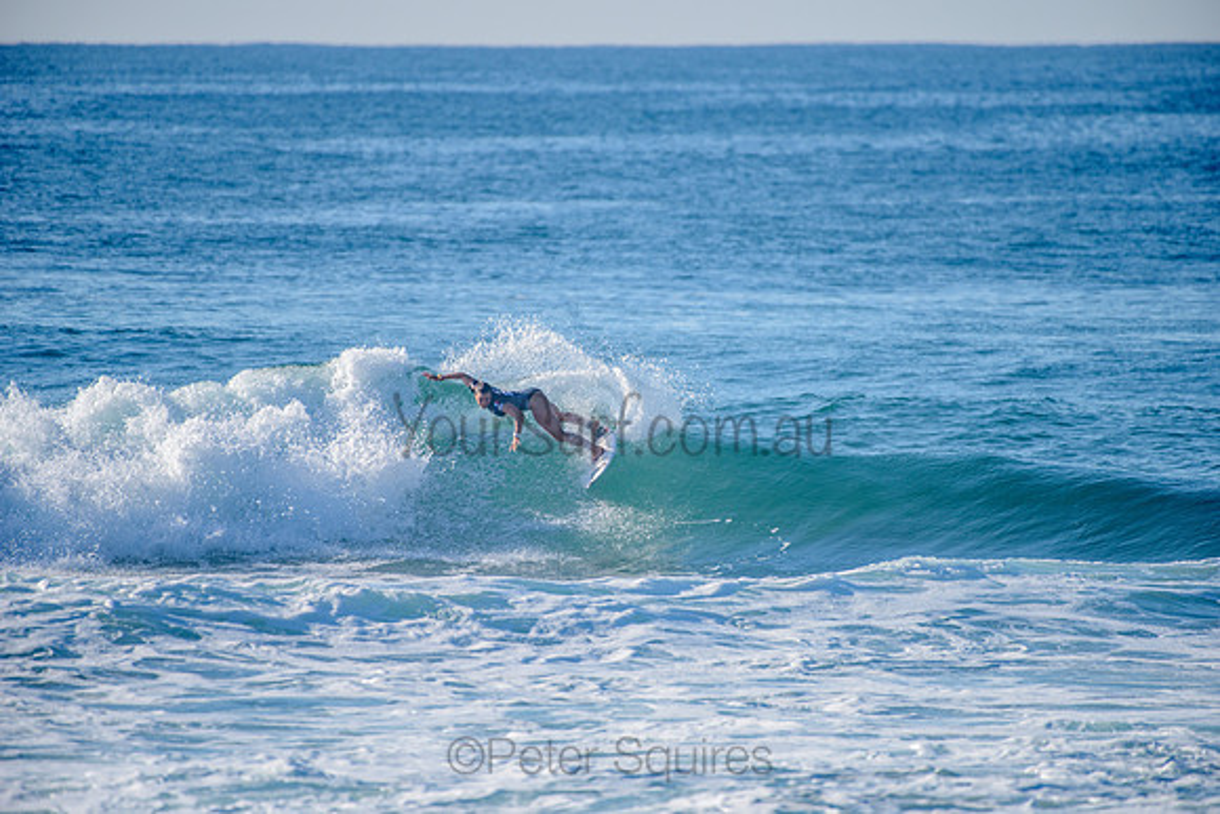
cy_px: 407
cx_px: 610
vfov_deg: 2.8
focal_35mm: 500
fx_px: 16948
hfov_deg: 4.1
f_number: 5.6
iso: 160
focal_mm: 500
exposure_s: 1/1600
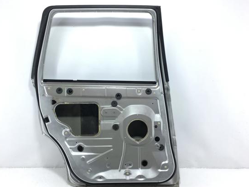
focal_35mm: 34
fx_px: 244
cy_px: 93
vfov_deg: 41.8
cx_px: 111
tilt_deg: -13.2
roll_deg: +0.5
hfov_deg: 53.9
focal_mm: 4.15
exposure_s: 1/102
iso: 25
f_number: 2.2
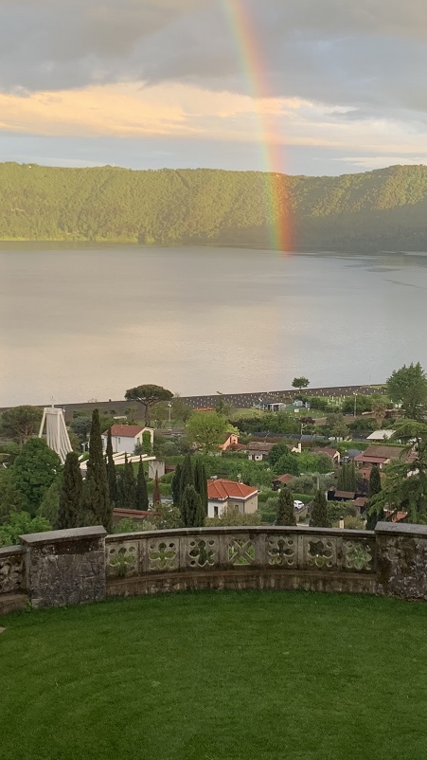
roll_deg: -0.3
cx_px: 274
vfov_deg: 39.0
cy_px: 312
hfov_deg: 22.6
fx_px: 1067
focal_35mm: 53
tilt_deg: -4.3
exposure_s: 1/121
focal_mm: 4.25
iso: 64
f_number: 1.8
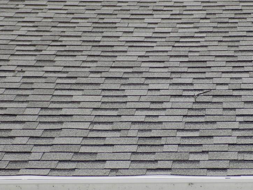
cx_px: 162
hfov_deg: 10.5
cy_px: 74
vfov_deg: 7.9
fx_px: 1374
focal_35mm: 188
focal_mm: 23.4
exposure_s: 1/800
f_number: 5
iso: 80
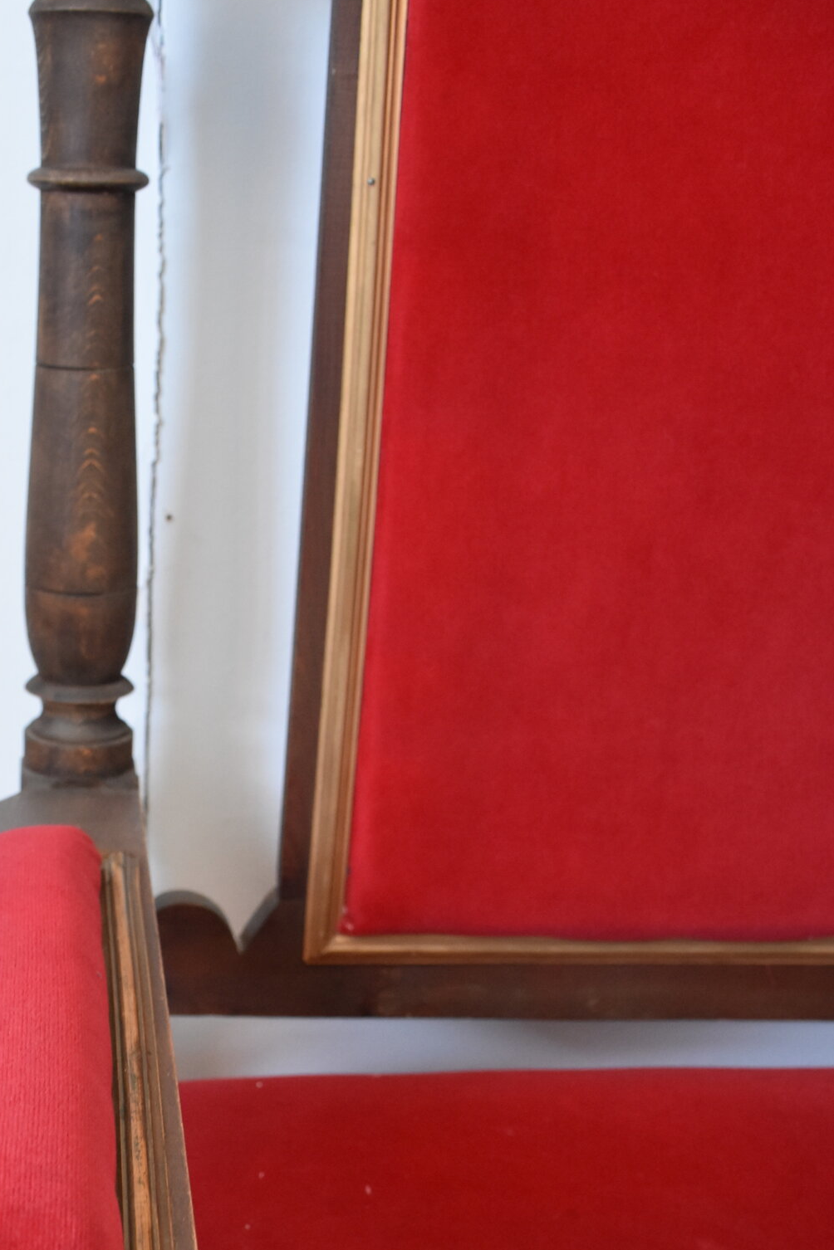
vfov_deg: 37.7
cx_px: 127
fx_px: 1772
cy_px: 970
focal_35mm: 51
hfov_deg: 25.8
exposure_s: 1/60
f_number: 4
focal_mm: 20
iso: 1600
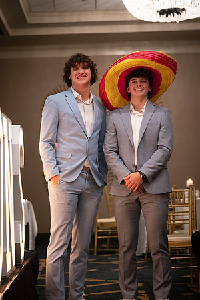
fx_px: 700
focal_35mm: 84
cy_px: 150
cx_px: 100
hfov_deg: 16.3
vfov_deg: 24.2
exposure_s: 1/320
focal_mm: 84
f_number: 2.8
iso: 8000
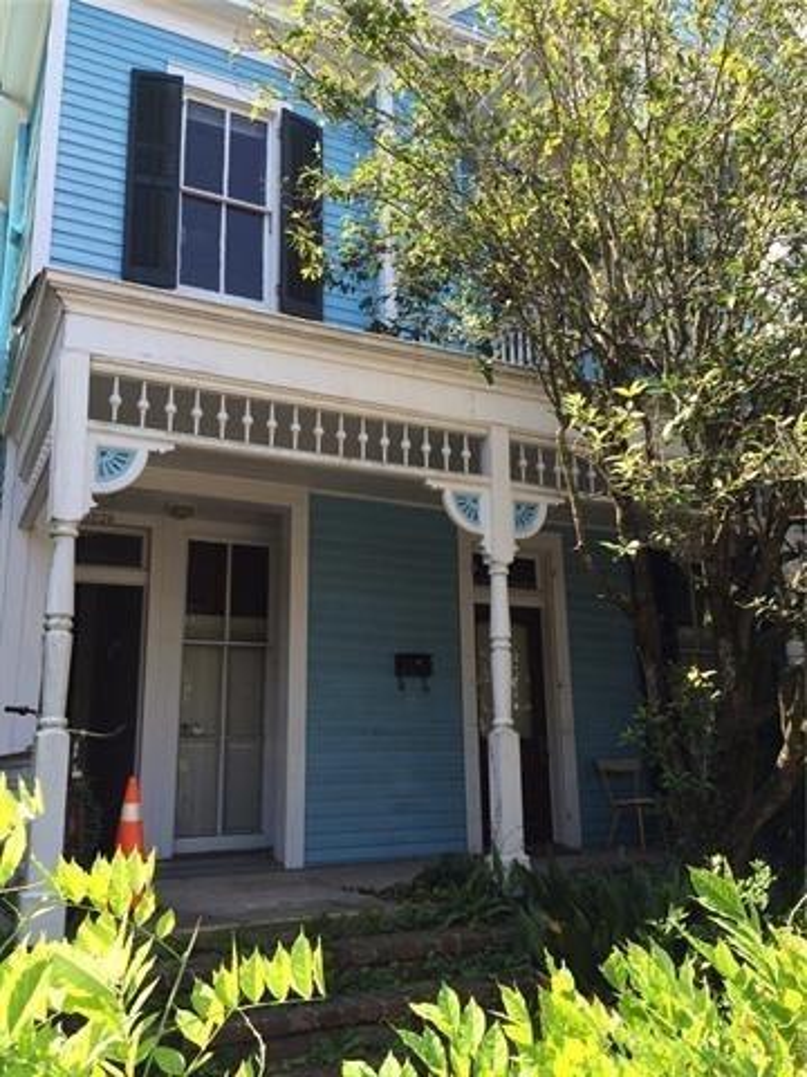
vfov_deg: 60.0
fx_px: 933
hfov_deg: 46.8
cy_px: 538
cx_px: 404
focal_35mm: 30
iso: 32
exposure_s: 1/513
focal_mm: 4.12
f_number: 2.2
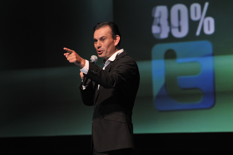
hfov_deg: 6.9
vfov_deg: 4.6
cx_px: 116
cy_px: 78
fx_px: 1939
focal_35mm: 300
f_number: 2.8
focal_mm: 200
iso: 640
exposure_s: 1/100
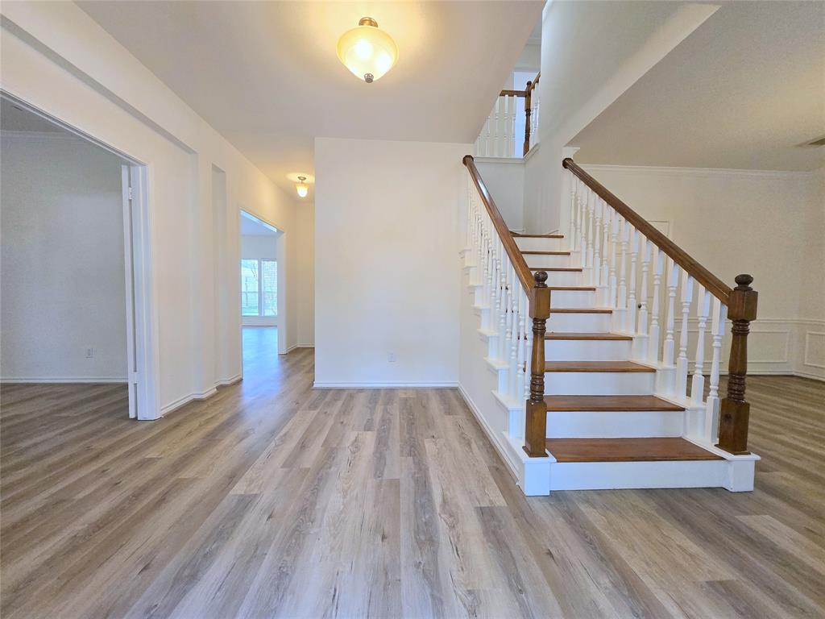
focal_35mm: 13
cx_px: 412
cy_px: 310
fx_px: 310
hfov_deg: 106.2
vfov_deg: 89.9
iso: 100
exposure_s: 1/60
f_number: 2.2
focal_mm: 1.7
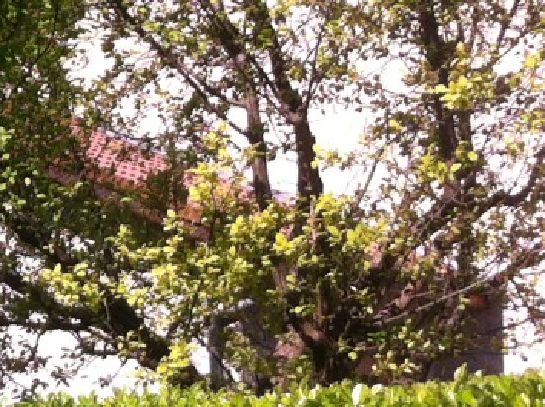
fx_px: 2326
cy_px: 138
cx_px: -550
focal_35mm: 148
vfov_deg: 10.0
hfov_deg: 11.9
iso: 80
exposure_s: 1/887
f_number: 2.8
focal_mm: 3.85
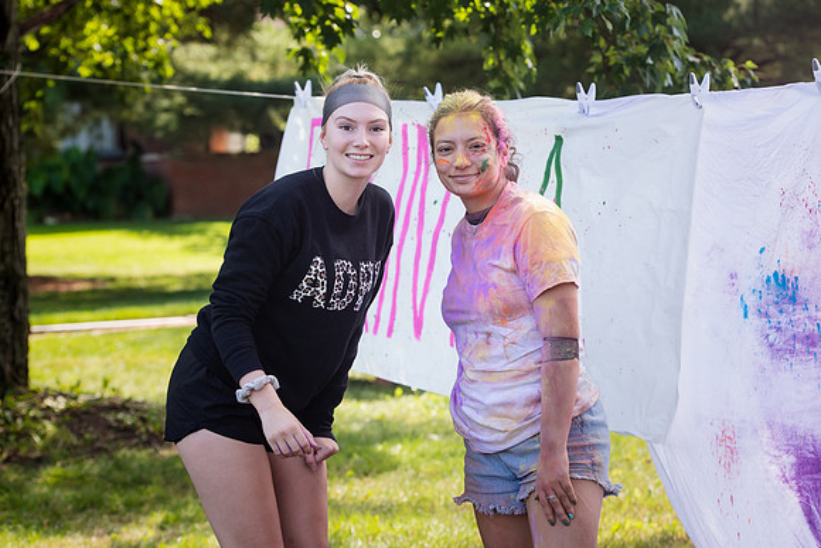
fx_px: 2099
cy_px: 274
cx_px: 410
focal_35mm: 92
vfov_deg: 14.9
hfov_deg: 22.1
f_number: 5
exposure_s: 1/320
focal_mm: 92
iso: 400
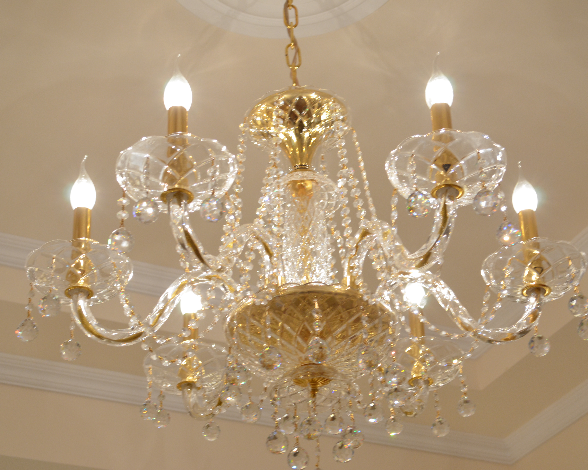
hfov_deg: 29.1
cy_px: 237
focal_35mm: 65
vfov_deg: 23.5
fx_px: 1131
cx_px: 304
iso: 640
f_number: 6.3
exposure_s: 1/20
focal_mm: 38
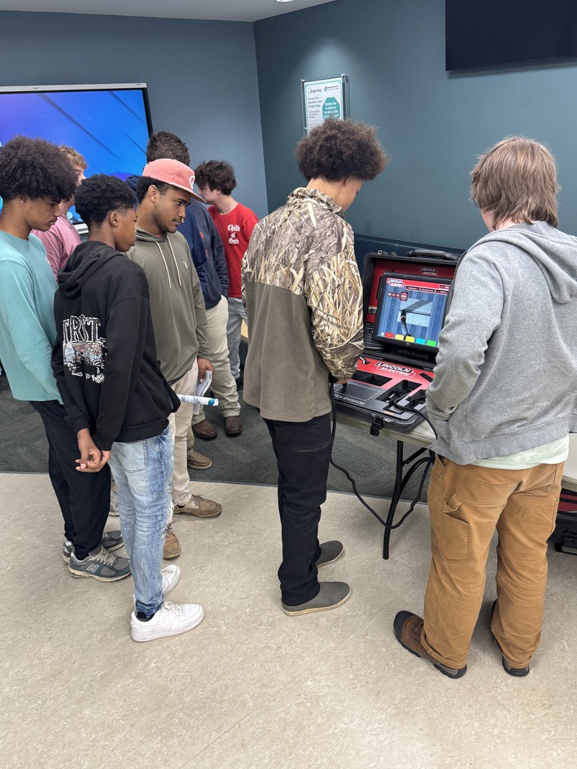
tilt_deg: -23.4
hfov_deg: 53.1
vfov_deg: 67.3
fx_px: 578
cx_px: 295
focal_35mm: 26
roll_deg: +4.2
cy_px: 373
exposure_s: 1/60
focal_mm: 6.76
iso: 200
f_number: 1.78
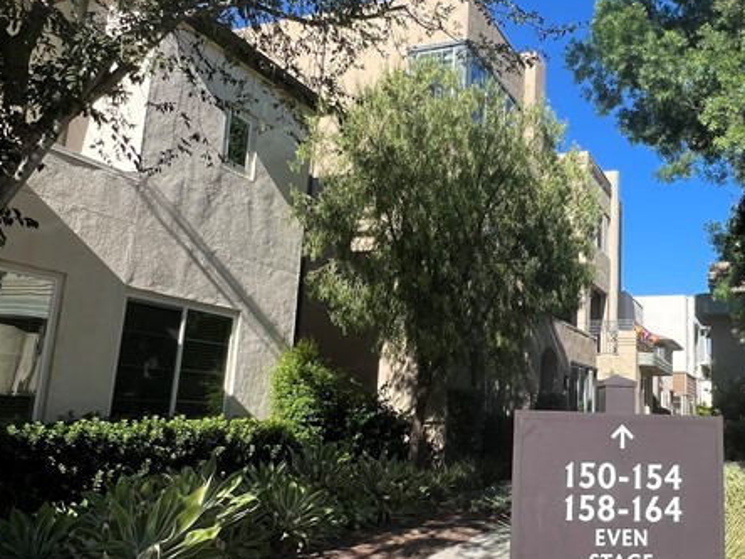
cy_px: 299
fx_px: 646
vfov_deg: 46.8
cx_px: 525
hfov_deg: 57.9
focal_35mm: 30
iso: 32
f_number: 1.8
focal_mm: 1.57
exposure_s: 1/968
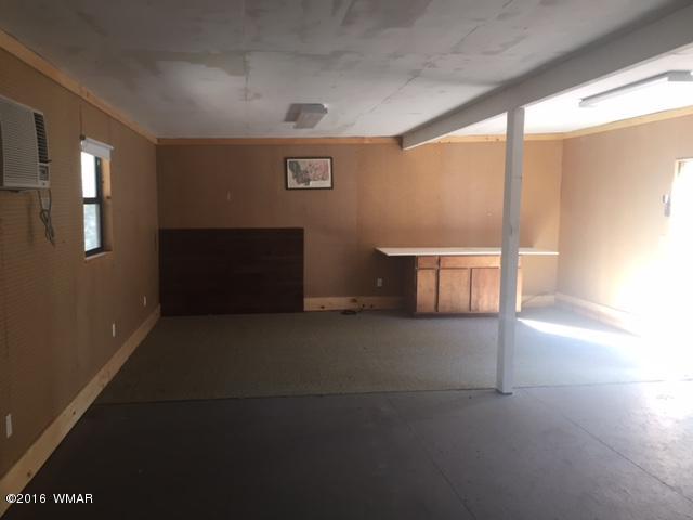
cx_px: 346
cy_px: 260
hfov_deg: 61.7
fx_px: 581
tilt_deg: -8.3
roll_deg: +0.0
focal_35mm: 29
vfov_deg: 48.2
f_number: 2.2
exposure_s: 1/30
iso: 64
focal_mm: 4.15
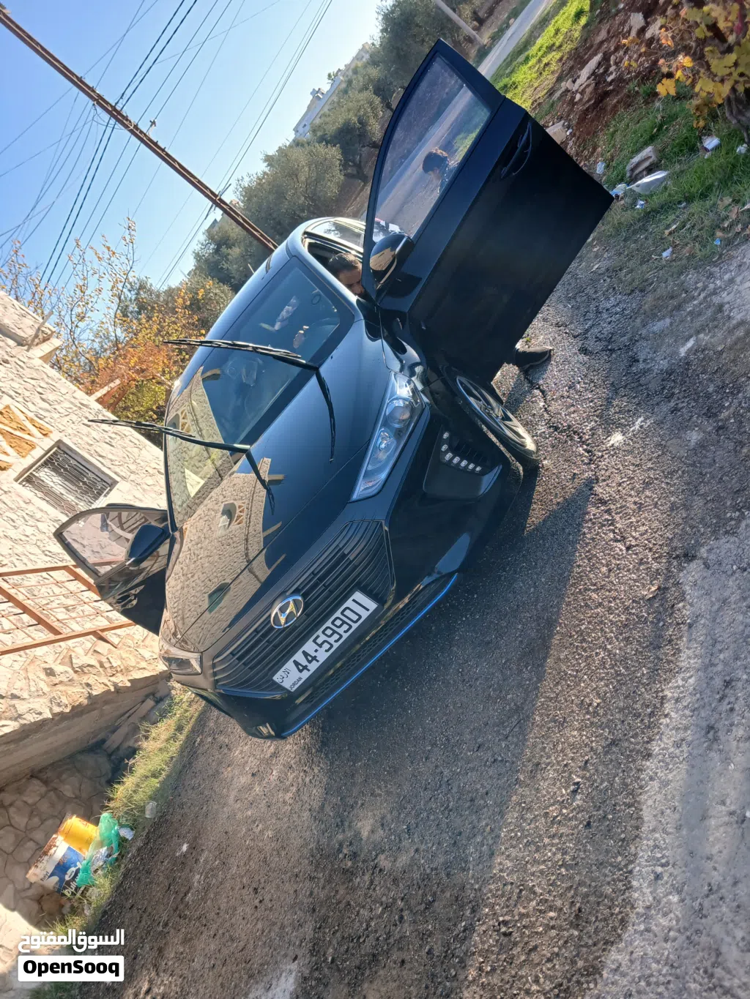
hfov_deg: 51.4
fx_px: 780
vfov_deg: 65.3
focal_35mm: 27
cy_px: 500
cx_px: 375
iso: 20
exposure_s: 1/135
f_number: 1.8
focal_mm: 3.98
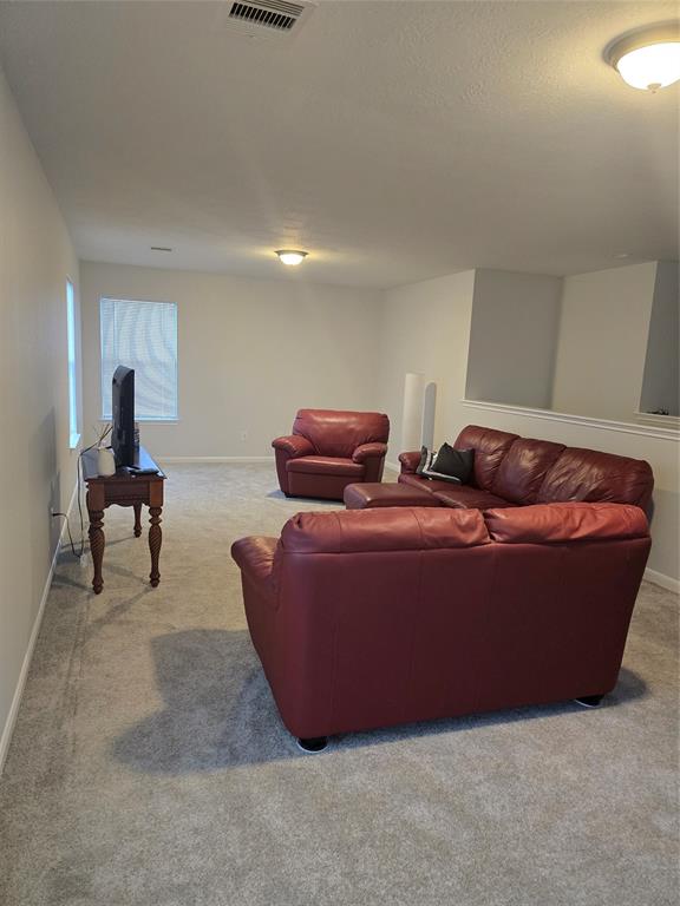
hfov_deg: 58.9
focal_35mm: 23
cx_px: 340
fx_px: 602
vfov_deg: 73.9
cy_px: 453
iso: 800
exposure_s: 1/120
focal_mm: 6.3
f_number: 1.7
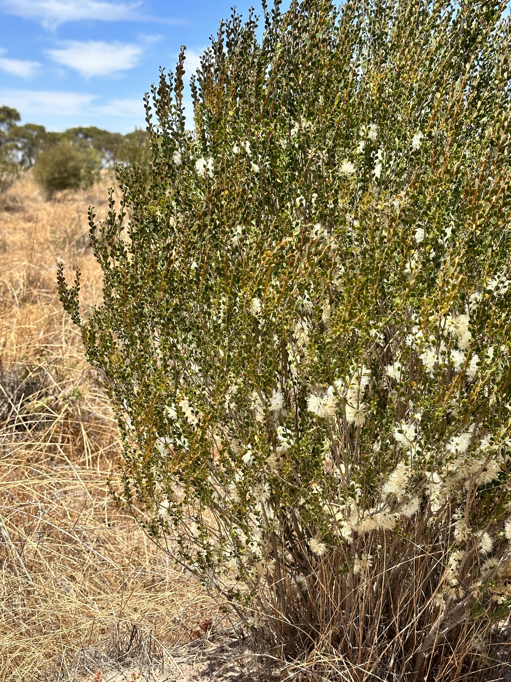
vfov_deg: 39.7
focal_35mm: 48
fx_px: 945
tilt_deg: -9.5
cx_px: 256
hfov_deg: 30.3
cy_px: 341
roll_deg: -1.9
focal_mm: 6.86
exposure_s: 1/2597
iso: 64
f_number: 1.78
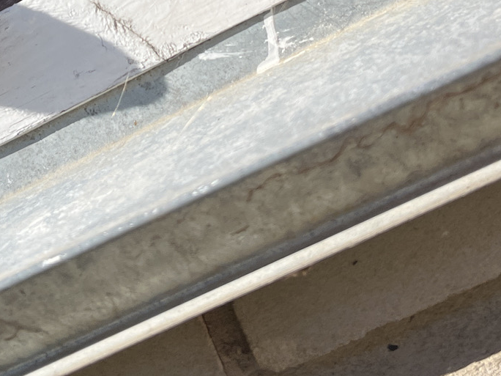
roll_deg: +25.8
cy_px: -119
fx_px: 1100
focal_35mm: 76
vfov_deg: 18.0
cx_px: 143
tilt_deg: +19.3
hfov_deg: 25.4
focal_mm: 5.1
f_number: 1.6
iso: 50
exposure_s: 1/3215
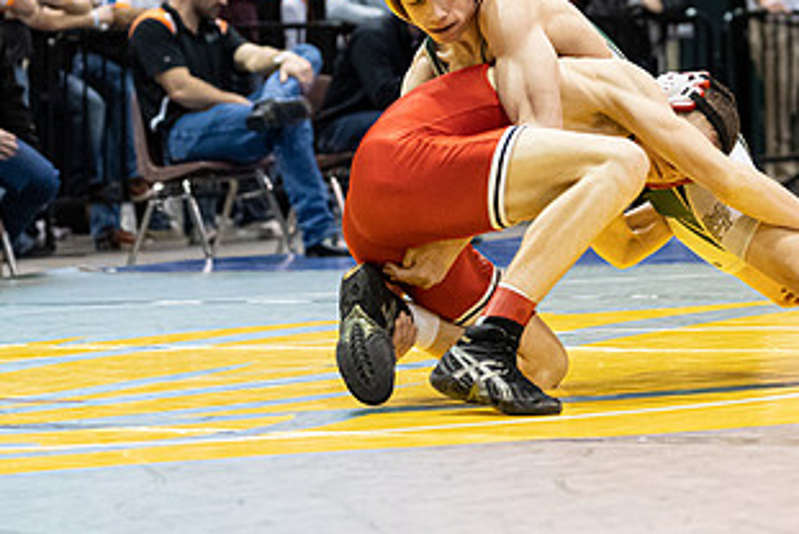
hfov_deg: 10.8
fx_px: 4221
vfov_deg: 7.2
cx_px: 642
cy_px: 50
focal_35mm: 190
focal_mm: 102
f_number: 4
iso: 8000
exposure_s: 1/500
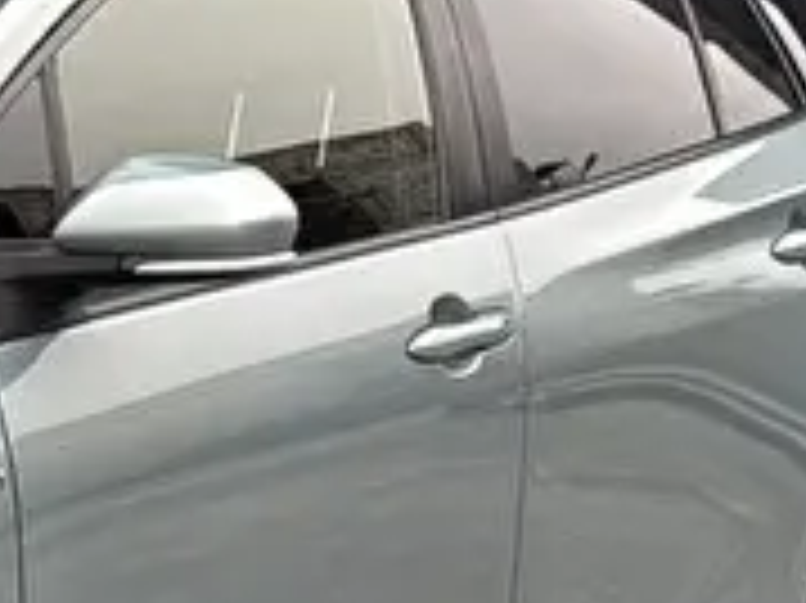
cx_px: -338
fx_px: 5003
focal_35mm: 215
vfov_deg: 6.9
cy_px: 364
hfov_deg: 9.0
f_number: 1.78
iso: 64
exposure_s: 1/394
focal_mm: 6.76
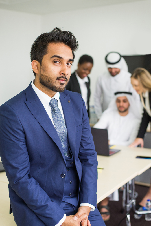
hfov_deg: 27.0
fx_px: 314
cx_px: 76
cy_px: 113
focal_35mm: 50
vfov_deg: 39.6
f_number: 2.5
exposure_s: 1/125
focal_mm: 50
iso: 500
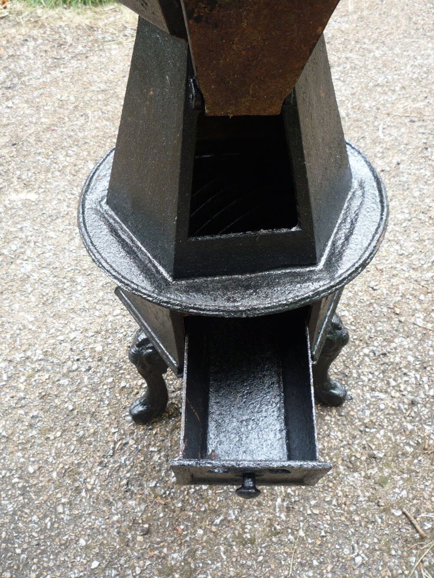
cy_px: 289
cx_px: 217
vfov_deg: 60.0
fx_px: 501
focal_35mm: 30
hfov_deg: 46.8
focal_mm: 5.2
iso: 100
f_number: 3.3
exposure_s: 1/40
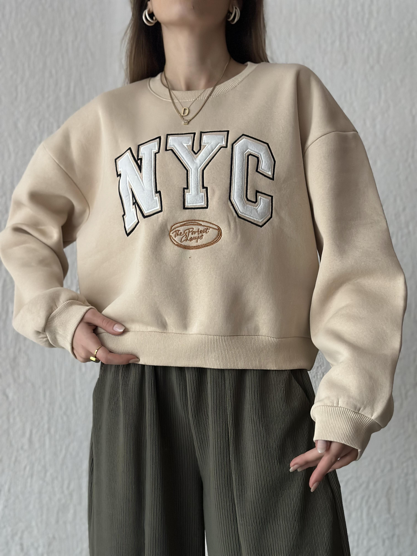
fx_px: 771
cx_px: 208
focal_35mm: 48
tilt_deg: +2.9
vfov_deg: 39.7
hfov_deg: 30.3
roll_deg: +0.2
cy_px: 278
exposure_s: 1/40
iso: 500
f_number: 1.78
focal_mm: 6.86
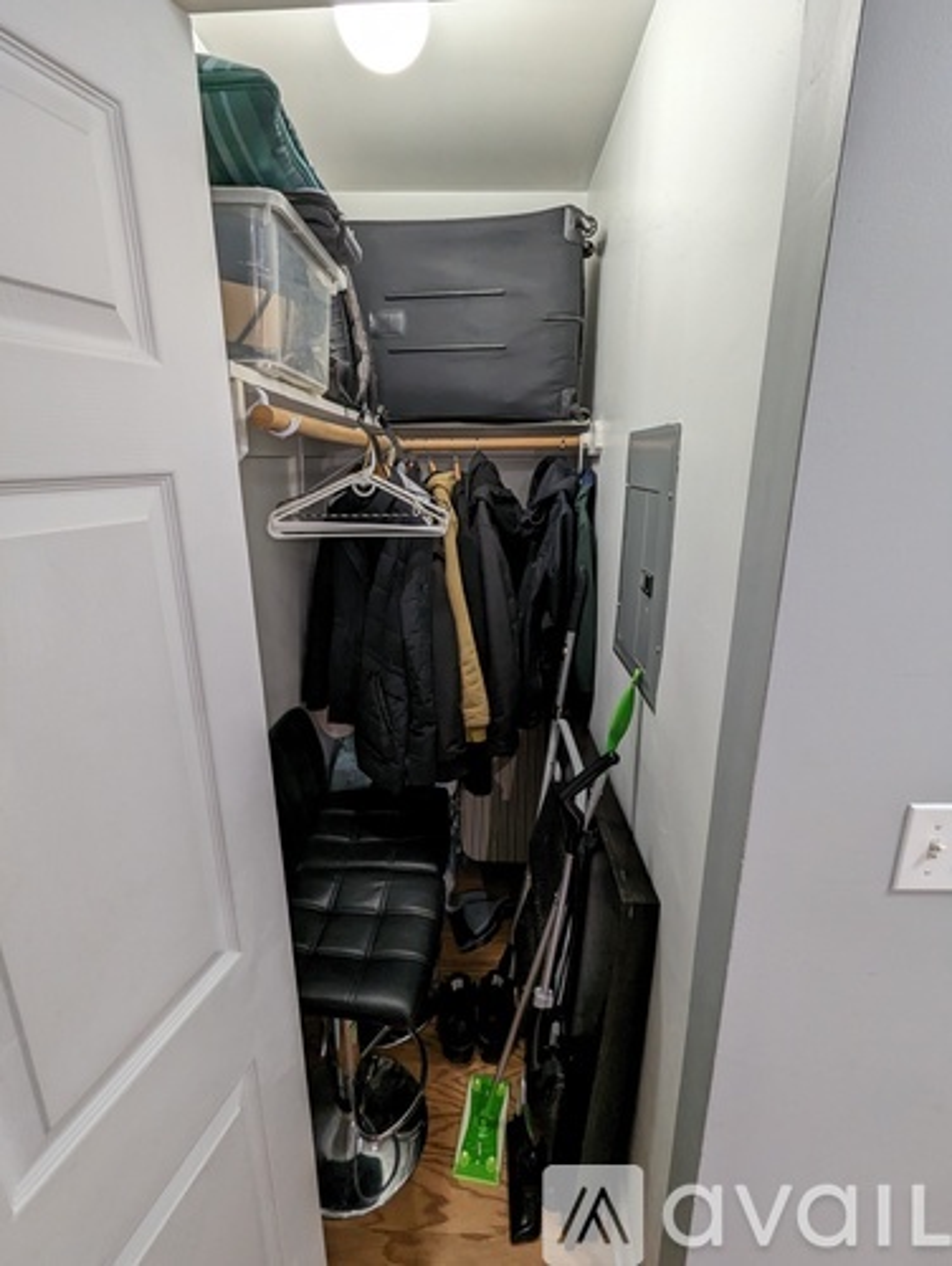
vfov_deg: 94.4
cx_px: 476
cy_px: 633
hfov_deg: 78.2
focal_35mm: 16
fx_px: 586
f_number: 2.2
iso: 127
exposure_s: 1/40
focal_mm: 2.35
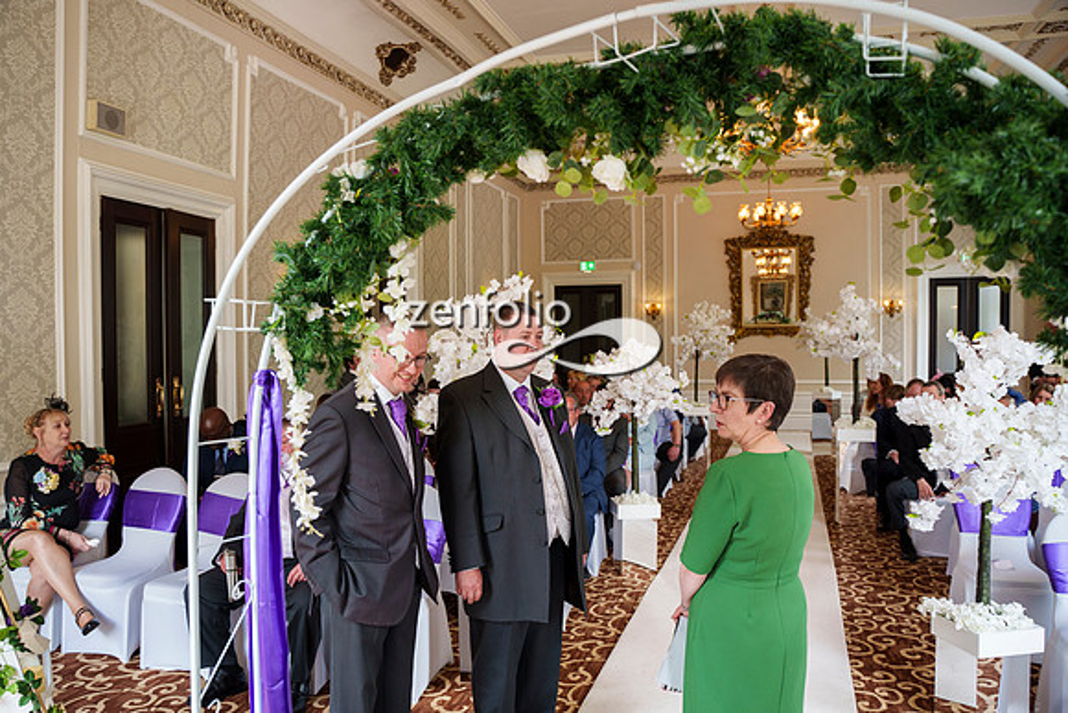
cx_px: 534
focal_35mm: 28
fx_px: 831
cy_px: 356
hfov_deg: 65.4
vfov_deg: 46.4
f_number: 4
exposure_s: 1/100
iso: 400
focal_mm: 28
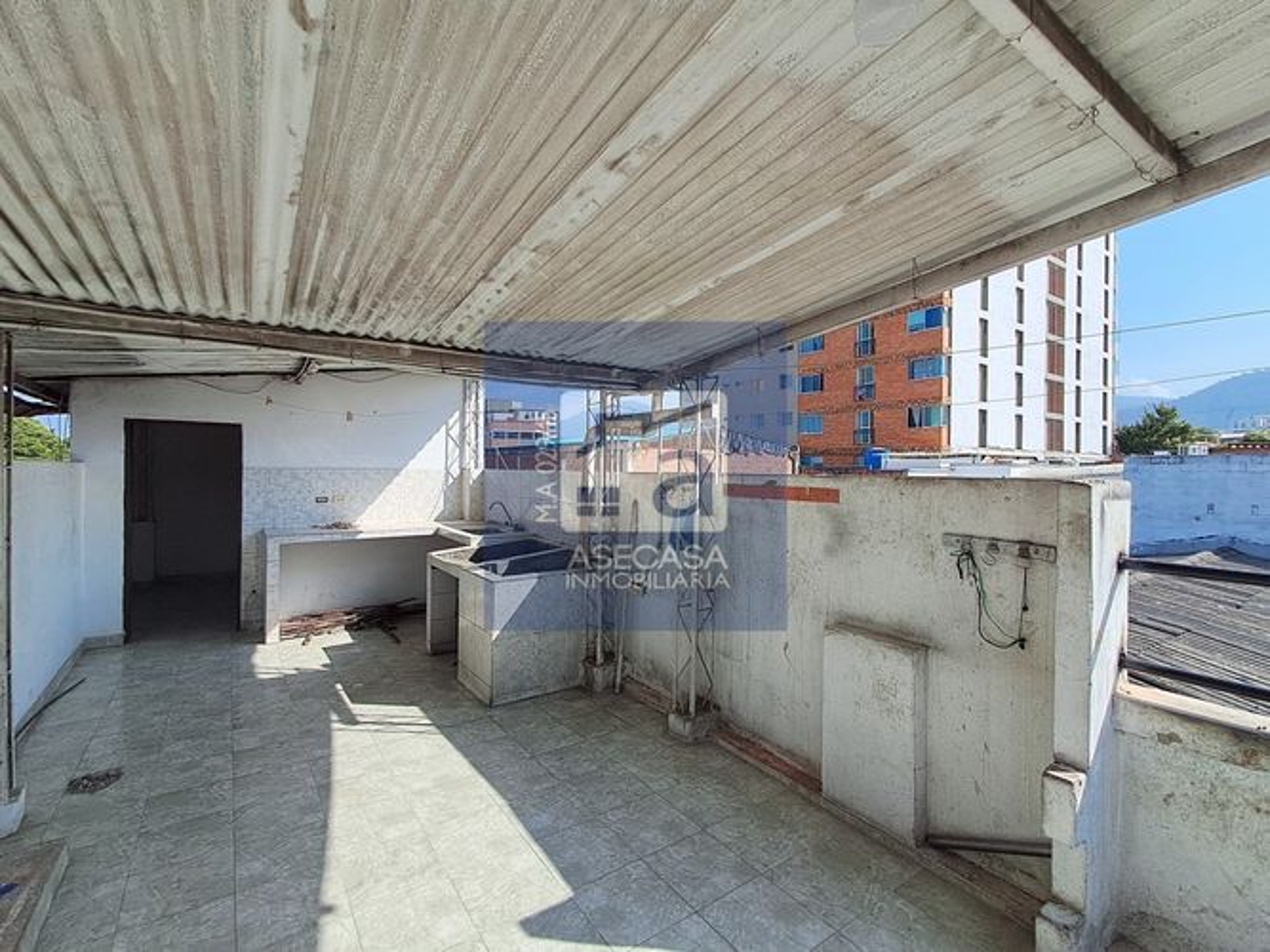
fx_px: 587
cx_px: 635
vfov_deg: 78.1
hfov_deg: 94.5
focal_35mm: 16
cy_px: 476
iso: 40
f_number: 2.2
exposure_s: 1/1387
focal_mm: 1.64
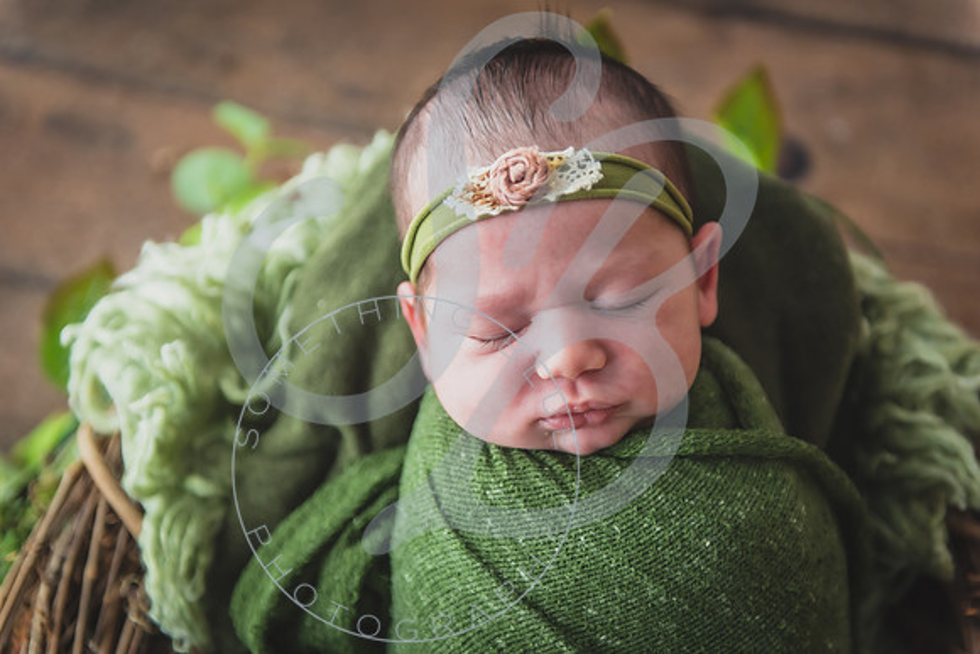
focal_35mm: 70
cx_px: 490
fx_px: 1906
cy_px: 327
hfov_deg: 28.8
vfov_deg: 19.5
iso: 400
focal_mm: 70
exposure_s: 1/125
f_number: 2.8
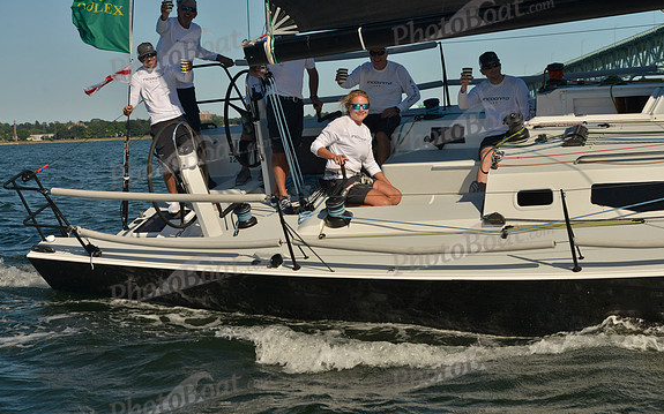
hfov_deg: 28.6
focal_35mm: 72
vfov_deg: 18.1
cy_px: 202
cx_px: 333
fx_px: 1303
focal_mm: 70
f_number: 8
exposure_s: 1/1250
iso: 400
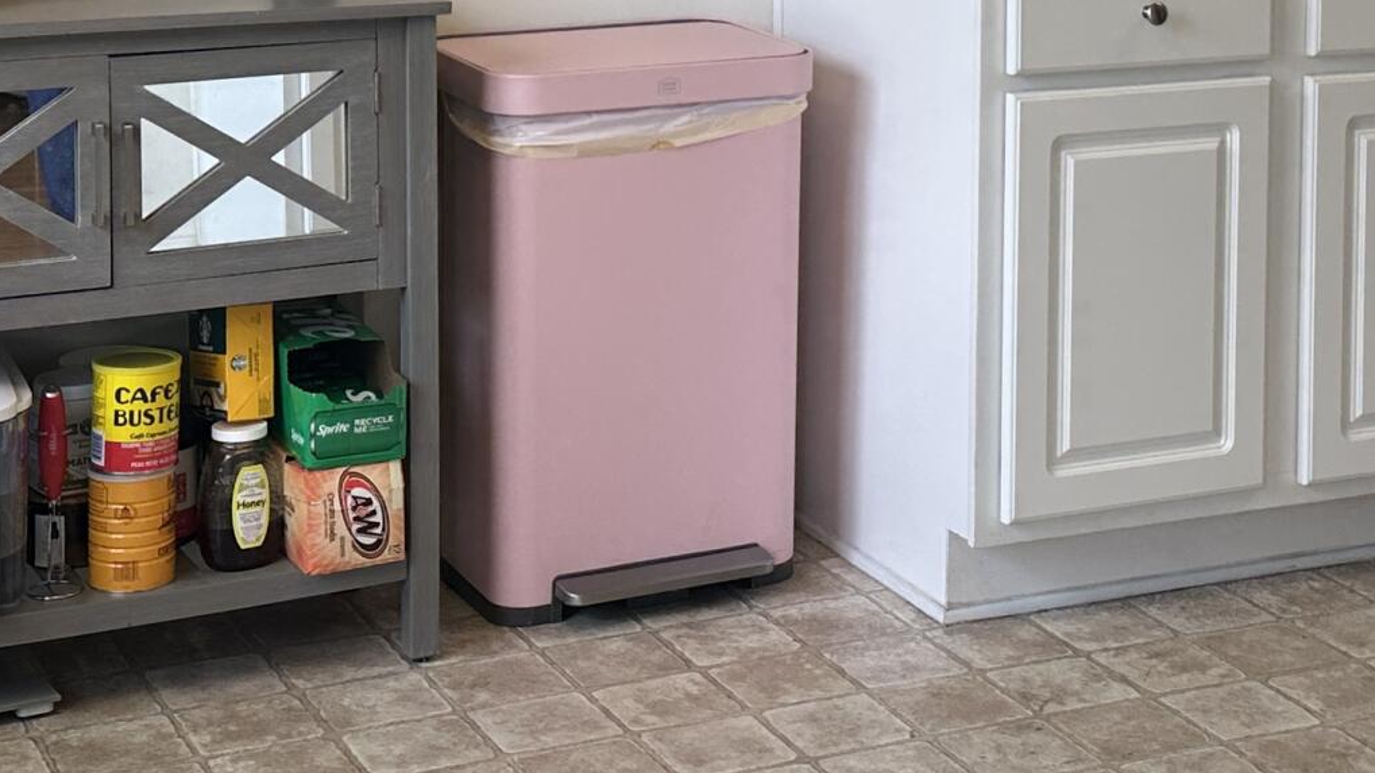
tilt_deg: -4.4
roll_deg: -0.4
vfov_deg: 15.2
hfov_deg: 27.5
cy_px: -125
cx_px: 833
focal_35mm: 77
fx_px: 2807
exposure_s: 1/203
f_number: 1.78
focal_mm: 6.86
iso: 64
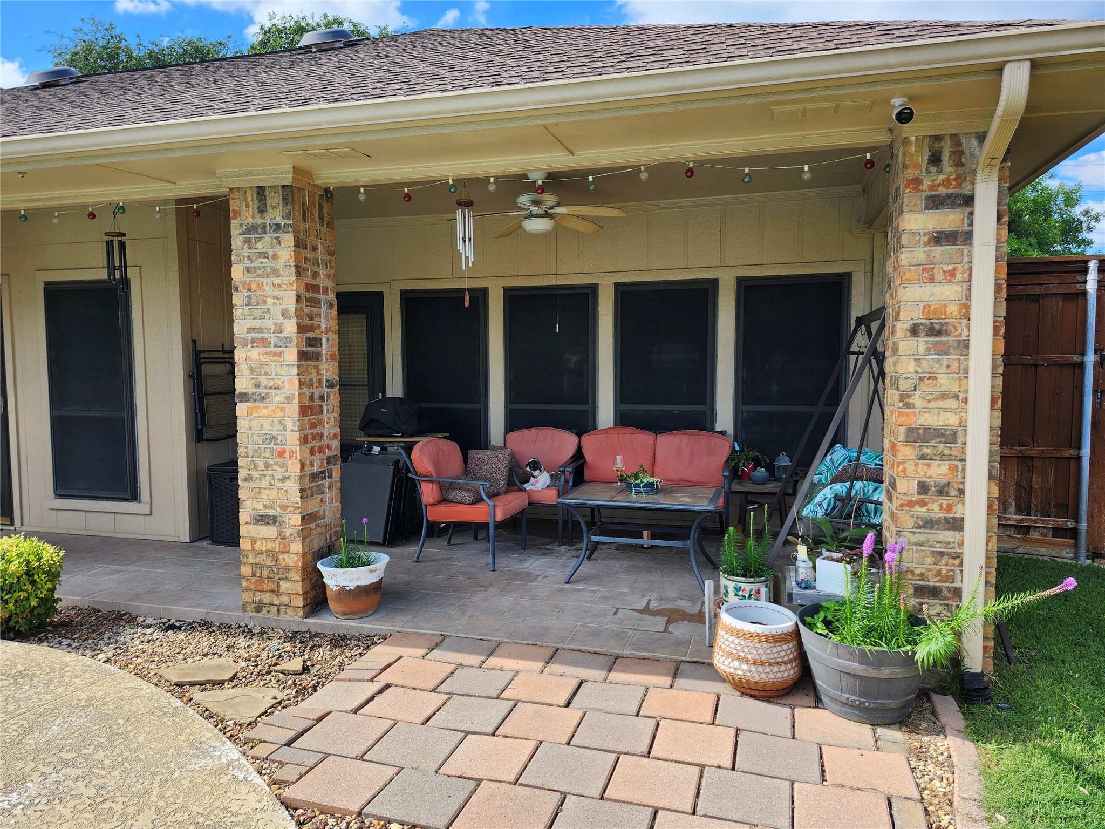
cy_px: 414
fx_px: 734
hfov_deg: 73.9
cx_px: 552
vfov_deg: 58.9
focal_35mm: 23
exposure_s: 1/542
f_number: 1.8
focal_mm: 5.54
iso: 25
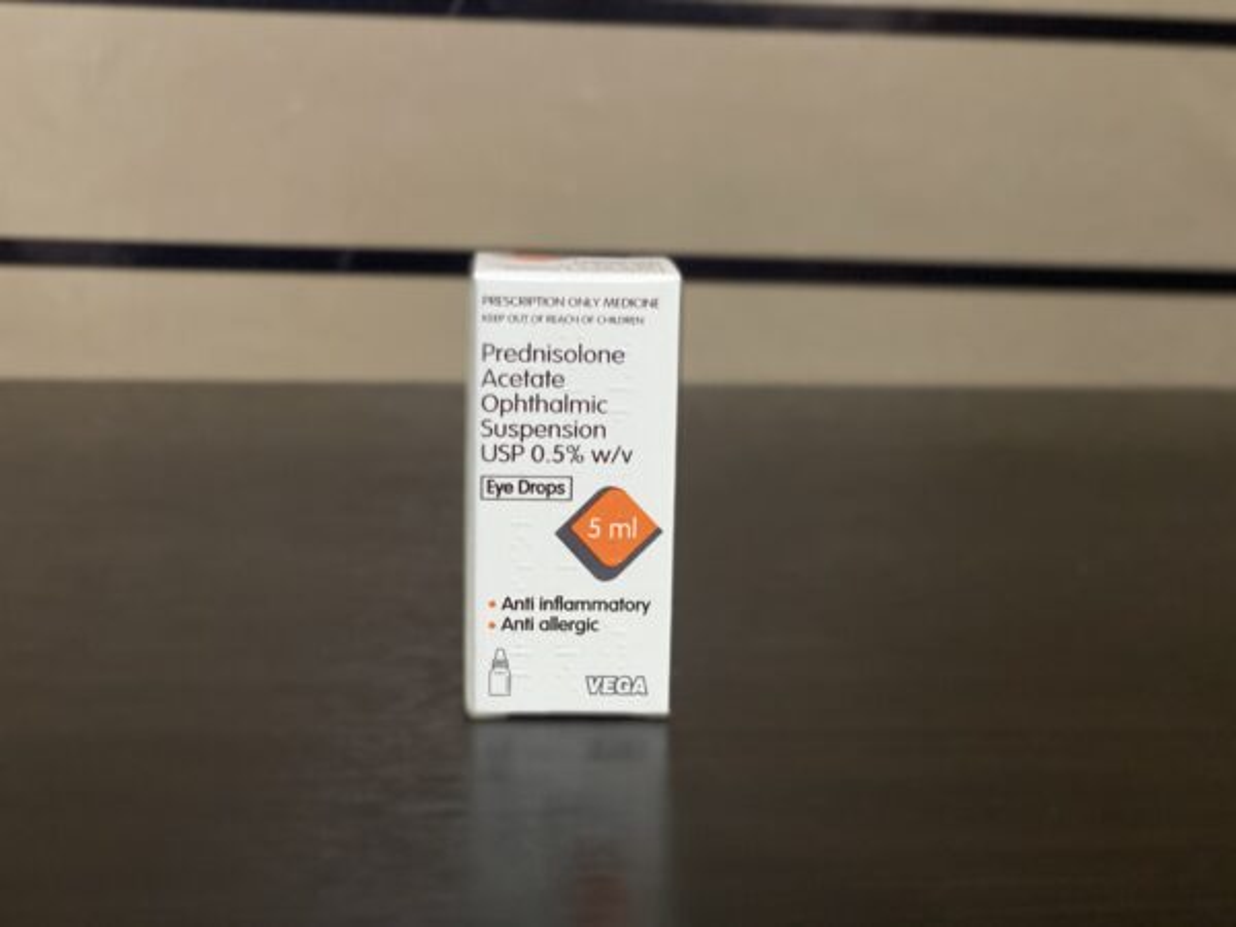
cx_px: 618
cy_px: 464
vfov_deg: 28.0
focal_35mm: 52
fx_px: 1857
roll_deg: -0.6
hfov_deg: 36.8
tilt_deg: -9.5
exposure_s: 1/40
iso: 320
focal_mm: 6
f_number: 2
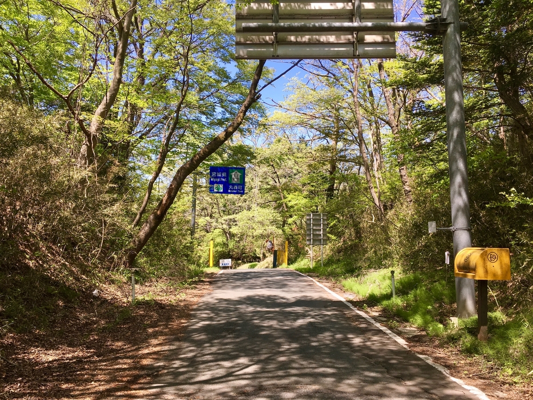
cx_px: 266
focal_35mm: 29
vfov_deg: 48.2
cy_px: 200
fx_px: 447
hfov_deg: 61.7
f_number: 2.2
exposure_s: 1/527
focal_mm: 4.15
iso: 25
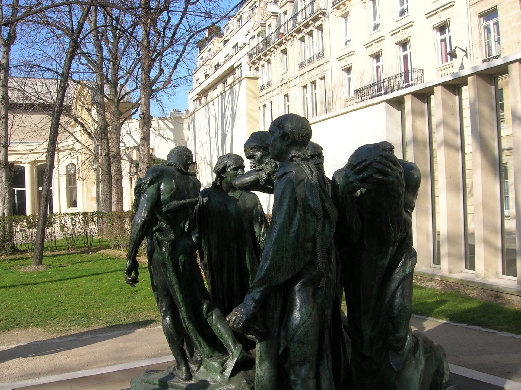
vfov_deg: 41.7
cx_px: 260
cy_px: 195
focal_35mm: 34
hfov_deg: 54.0
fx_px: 511
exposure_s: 1/248
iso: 50
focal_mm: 5.7
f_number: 4.9
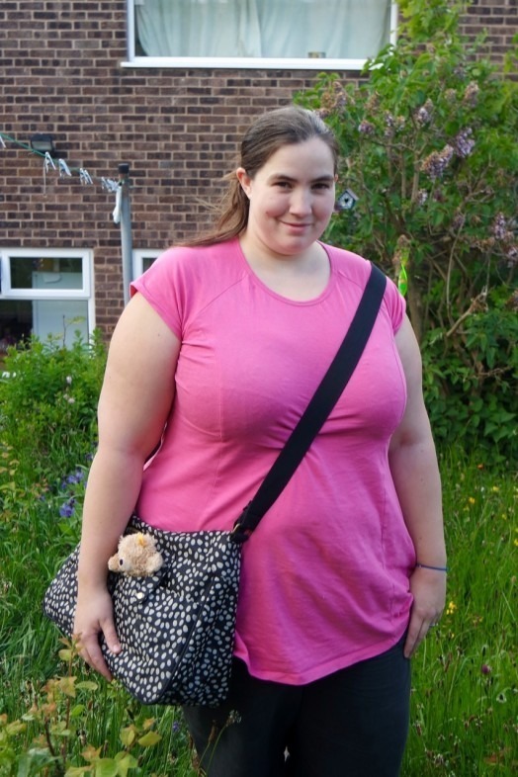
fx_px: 626
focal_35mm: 29
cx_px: 259
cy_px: 388
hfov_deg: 45.0
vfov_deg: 63.7
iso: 100
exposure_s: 1/80
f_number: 4
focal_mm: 19
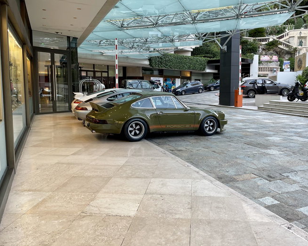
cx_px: 181
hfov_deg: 58.4
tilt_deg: -6.6
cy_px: 114
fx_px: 273
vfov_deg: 48.5
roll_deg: +0.1
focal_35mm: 30
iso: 64
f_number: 1.6
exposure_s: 1/100
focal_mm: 5.1
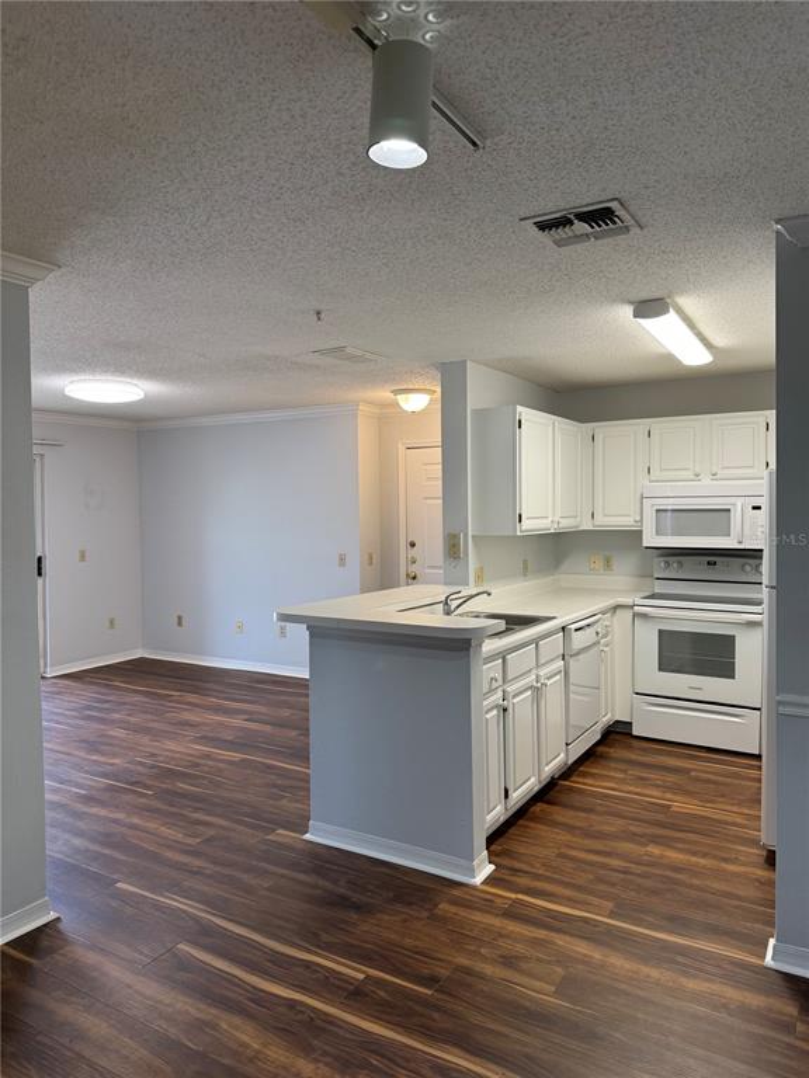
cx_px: 404
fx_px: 748
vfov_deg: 71.6
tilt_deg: -0.5
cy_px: 539
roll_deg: -0.8
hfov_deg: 56.8
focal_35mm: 24
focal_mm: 6.76
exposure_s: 1/120
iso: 160
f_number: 1.78
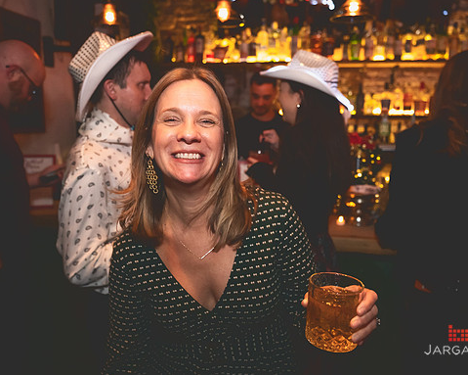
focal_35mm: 29
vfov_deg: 50.0
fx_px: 402
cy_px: 187
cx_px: 234
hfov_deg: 60.5
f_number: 3.2
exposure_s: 1/100
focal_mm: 25
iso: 3200
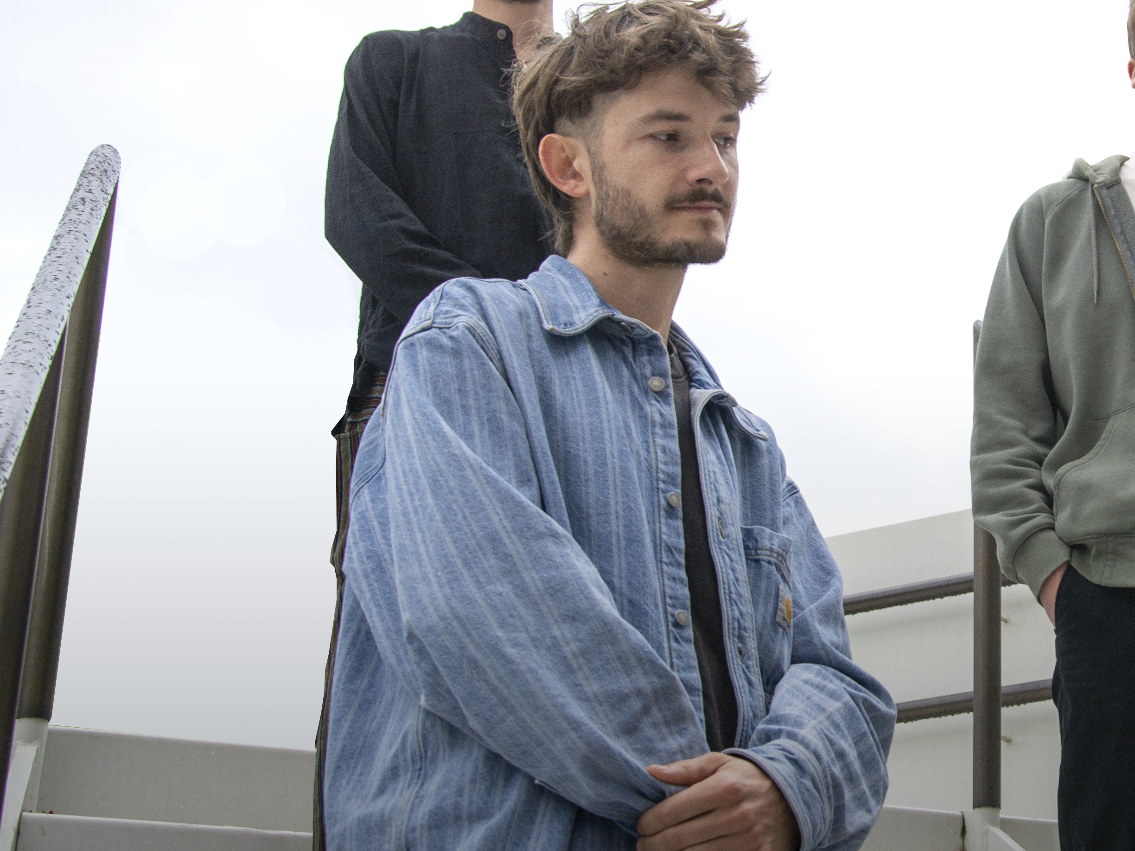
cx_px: 1056
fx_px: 2492
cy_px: 410
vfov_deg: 19.4
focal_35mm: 76
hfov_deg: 24.8
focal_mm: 28
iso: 220
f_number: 5.6
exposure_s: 1/125
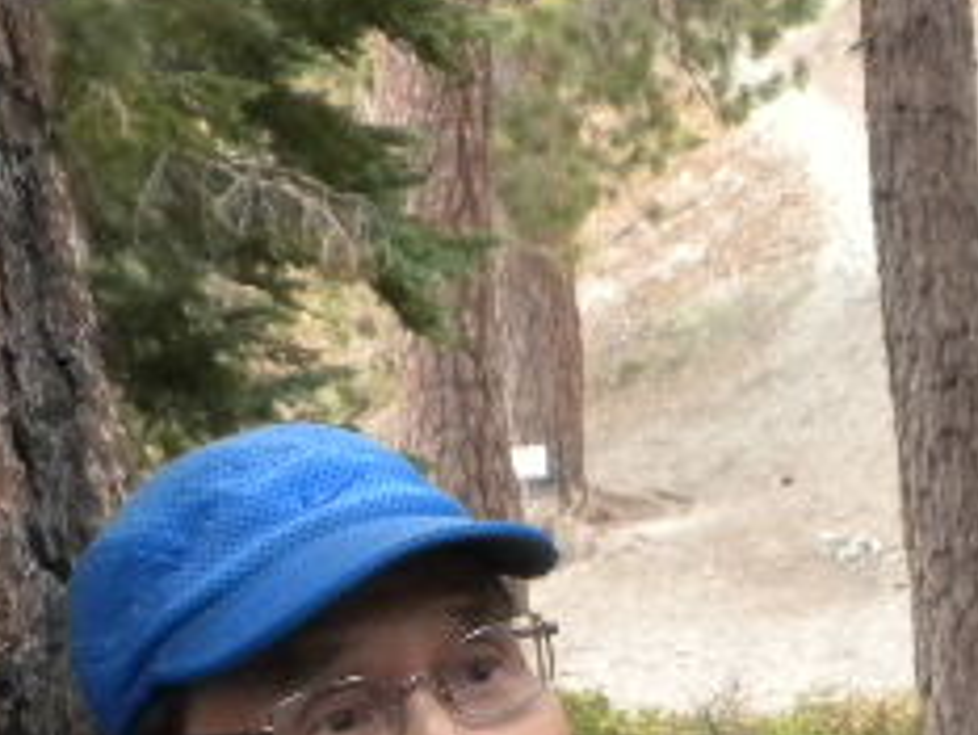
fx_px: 3505
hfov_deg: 15.8
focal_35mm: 124
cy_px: 1132
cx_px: 701
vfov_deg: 11.4
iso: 400
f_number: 3.5
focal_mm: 6.6
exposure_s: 1/257
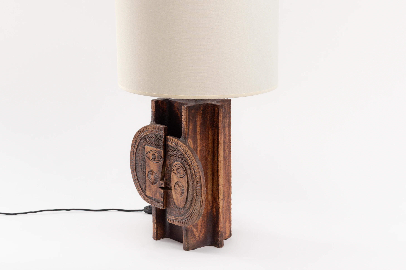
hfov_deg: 30.5
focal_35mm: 66
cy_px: 98
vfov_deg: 20.6
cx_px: 198
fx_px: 744
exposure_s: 1/400
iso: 250
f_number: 8
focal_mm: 50
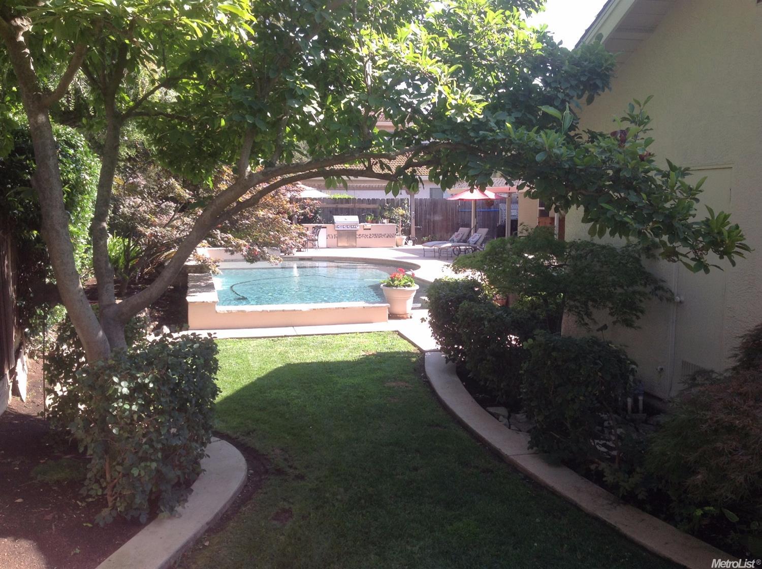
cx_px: 381
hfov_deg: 52.7
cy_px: 284
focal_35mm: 35
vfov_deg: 40.6
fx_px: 769
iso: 50
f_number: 2.4
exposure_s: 1/343
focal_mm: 4.28
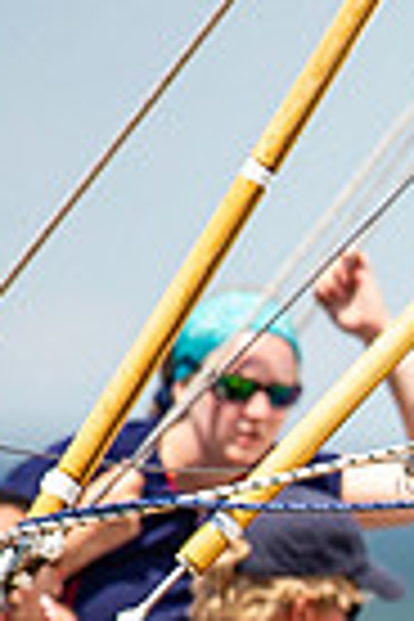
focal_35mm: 2522
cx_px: 1062
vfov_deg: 0.8
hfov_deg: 0.5
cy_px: 824
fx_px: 43501
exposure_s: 1/1600
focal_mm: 600
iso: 400
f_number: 5.6
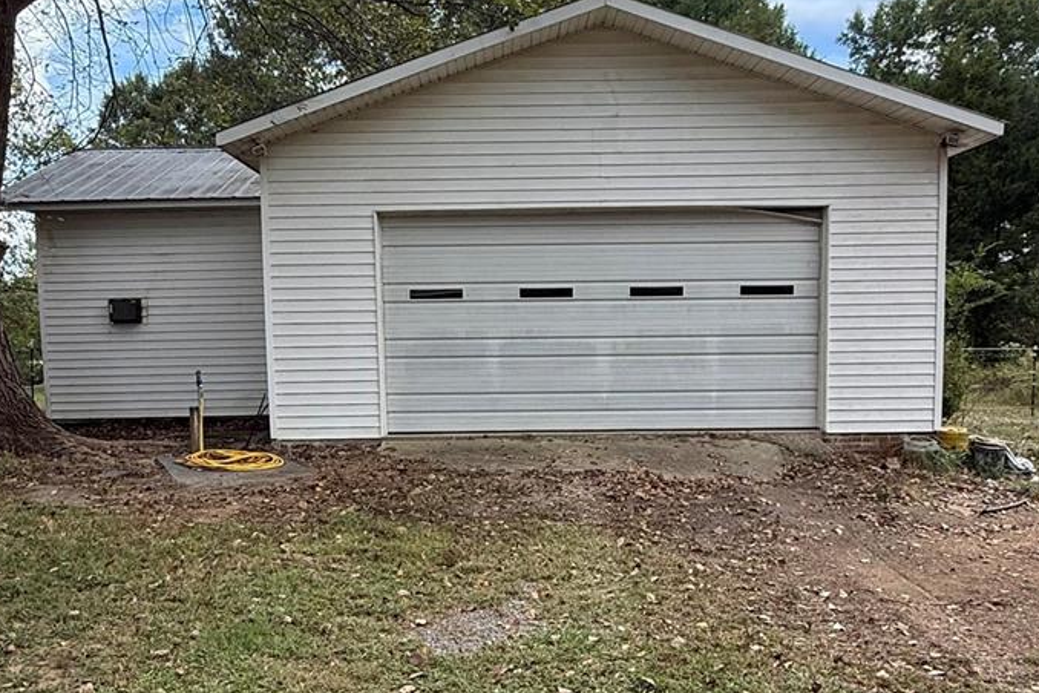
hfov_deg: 57.2
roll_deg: -0.9
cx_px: 493
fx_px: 952
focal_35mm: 33
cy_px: 426
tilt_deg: -5.5
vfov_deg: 39.7
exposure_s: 1/820
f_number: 2.2
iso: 64
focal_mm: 2.22
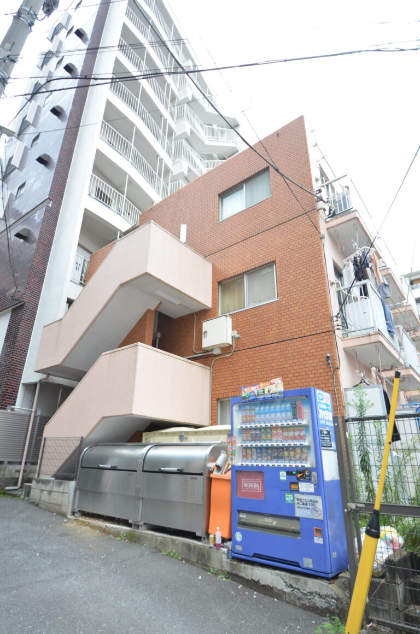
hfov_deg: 67.1
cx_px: 210
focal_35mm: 18
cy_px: 317
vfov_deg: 90.1
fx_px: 316
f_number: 3.8
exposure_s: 1/125
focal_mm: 12
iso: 250
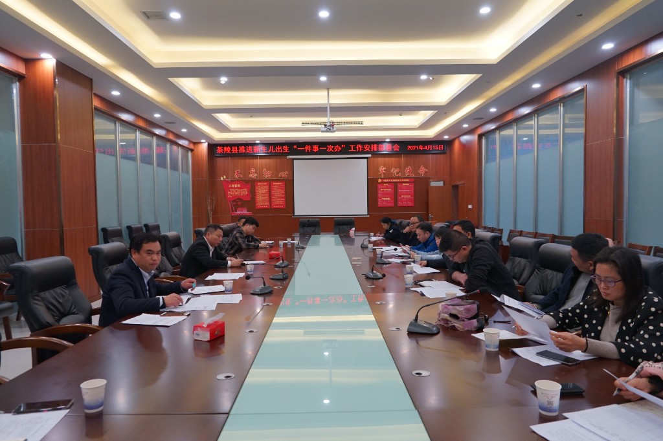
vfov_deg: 53.1
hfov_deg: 73.8
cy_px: 220
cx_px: 332
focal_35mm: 24
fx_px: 442
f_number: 5
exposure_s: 1/60
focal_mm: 24
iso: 2000
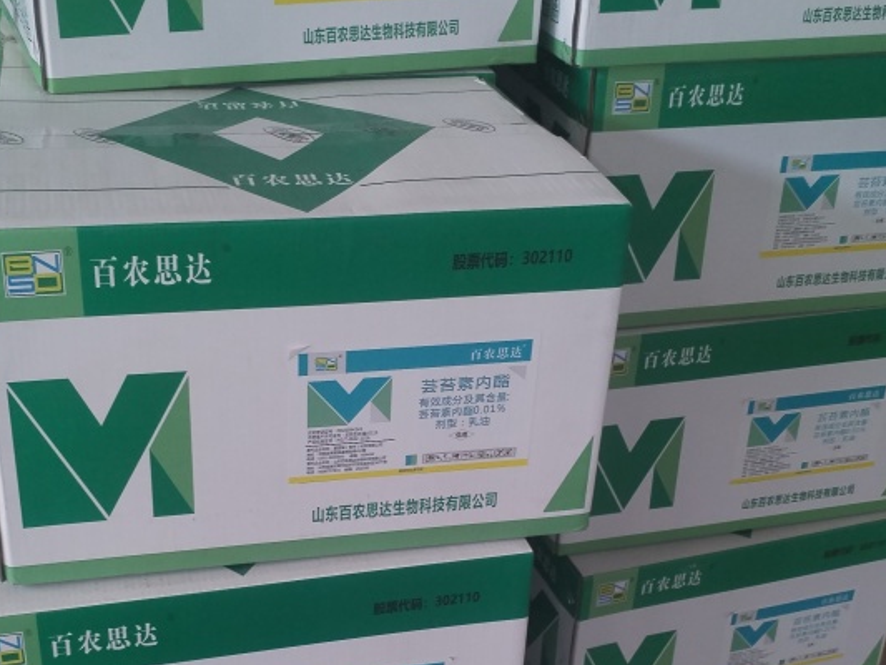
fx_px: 1331
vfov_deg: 27.7
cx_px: 381
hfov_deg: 36.7
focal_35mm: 52
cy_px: 481
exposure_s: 1/100
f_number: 1.8
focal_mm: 4.75
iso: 190
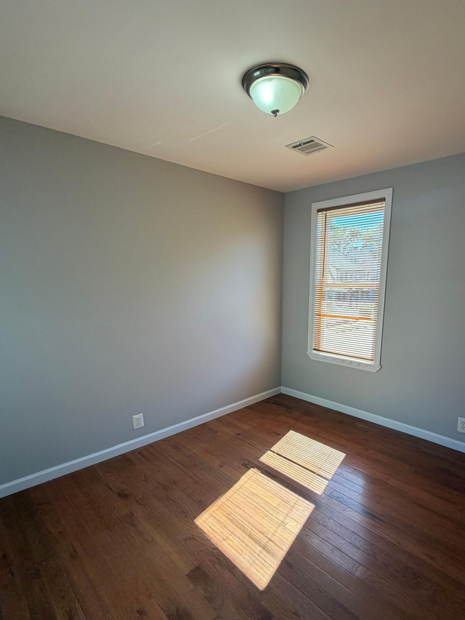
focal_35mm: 18
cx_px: 269
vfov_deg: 87.4
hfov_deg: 71.1
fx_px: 322
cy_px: 343
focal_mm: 2.22
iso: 64
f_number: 2.2
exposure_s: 1/121
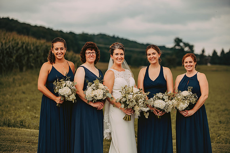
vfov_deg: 13.0
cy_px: 76
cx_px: 115
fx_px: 671
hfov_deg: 19.5
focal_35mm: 105
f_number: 2.8
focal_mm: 105
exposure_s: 1/800
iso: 200
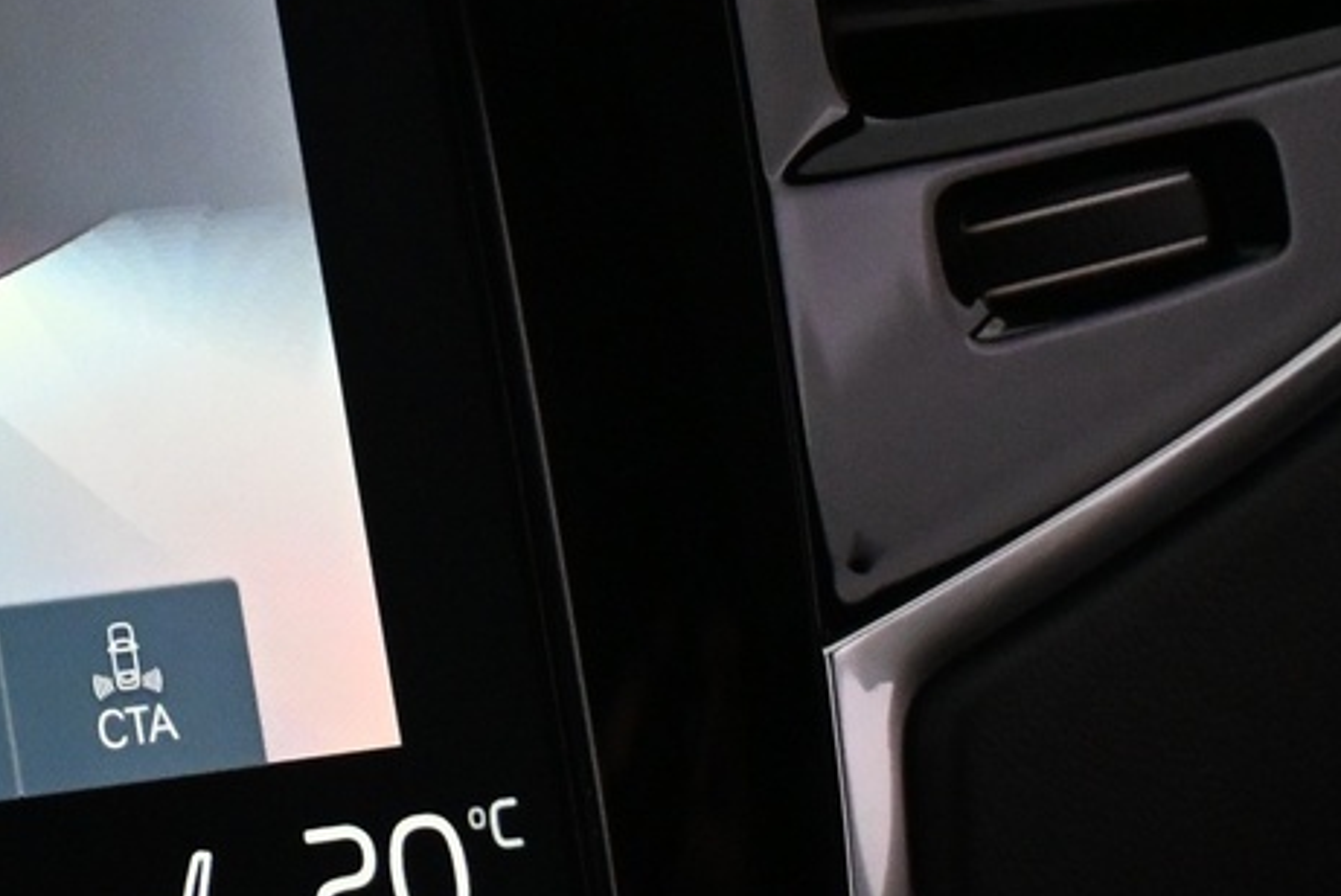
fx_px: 6183
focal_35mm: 166
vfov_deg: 8.2
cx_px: -579
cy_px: -12
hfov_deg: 11.9
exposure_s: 1/125
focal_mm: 31.5
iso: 3200
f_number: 5
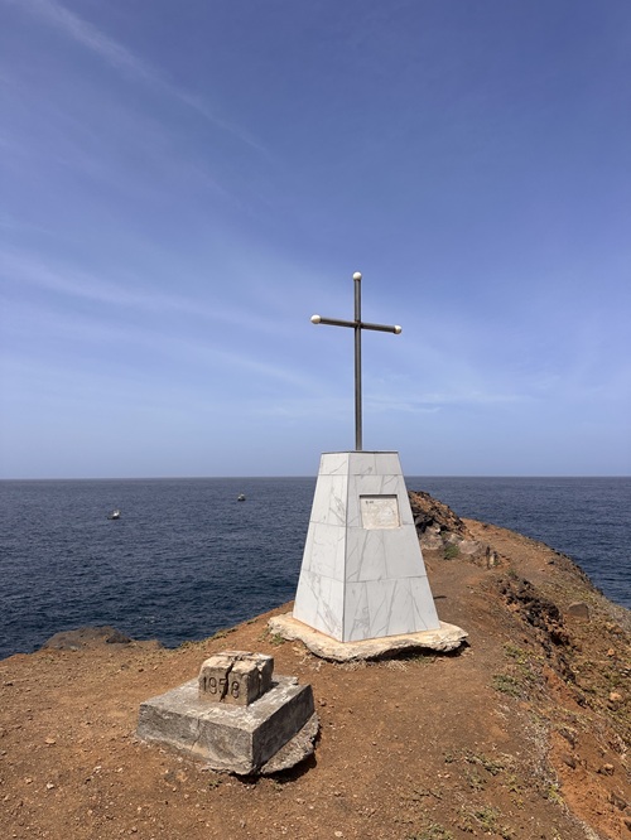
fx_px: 583
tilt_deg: +3.7
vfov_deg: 71.6
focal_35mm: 24
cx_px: 316
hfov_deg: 56.8
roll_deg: -0.2
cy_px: 420
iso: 80
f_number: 1.78
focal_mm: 6.86
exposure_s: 1/8929
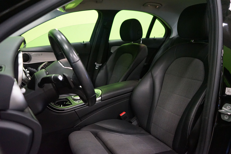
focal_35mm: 28
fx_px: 180
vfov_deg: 46.4
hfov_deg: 65.5
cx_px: 116
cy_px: 77
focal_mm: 28
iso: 6400
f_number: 3.5
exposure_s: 1/50
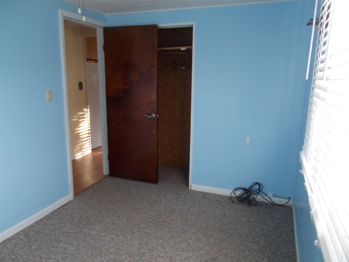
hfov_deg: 67.3
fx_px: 262
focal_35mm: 26
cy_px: 131
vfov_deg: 53.1
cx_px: 174
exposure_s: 1/25
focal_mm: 4.6
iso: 125
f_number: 3.2
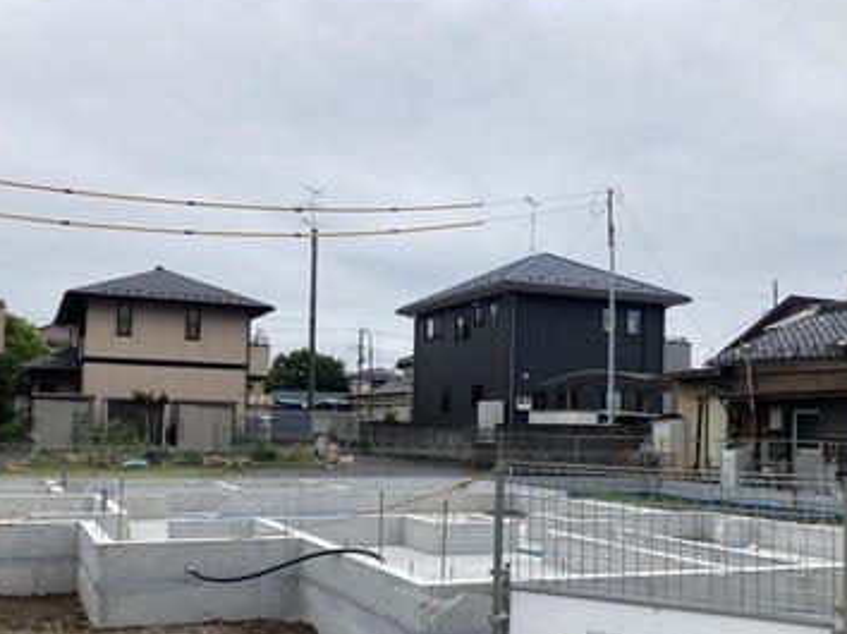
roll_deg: -1.8
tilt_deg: +4.3
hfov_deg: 49.0
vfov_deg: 37.5
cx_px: 414
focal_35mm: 38
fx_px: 929
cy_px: 395
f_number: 1.8
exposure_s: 1/369
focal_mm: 3.99
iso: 20
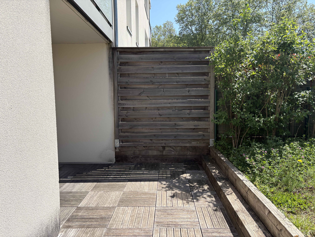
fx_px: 237
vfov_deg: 53.1
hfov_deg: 67.3
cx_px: 158
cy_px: 118
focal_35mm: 26
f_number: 1.6
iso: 50
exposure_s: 1/2208
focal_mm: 5.96
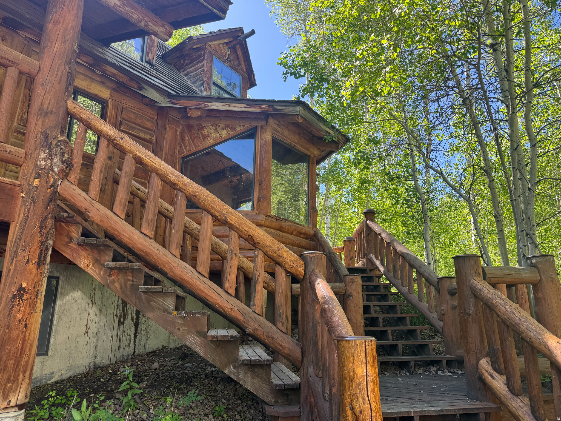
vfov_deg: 56.8
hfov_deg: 71.6
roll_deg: -0.4
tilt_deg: +16.8
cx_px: 280
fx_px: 389
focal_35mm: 24
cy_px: 210
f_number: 1.78
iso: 80
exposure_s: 1/488
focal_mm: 6.76
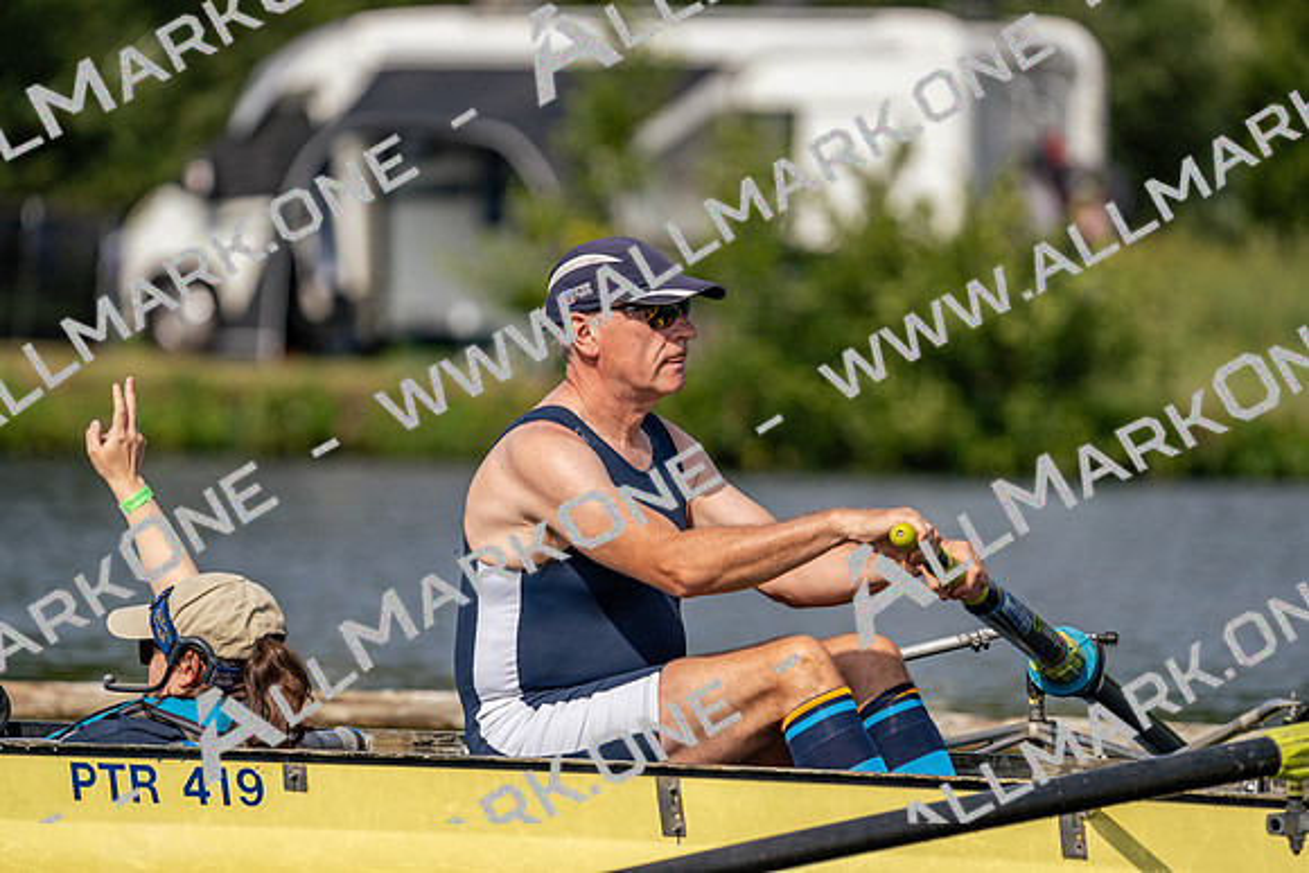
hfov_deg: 5.2
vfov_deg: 3.5
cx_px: 654
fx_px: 14438
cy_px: 436
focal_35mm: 397
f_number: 6.3
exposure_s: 1/1600
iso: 200
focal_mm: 397
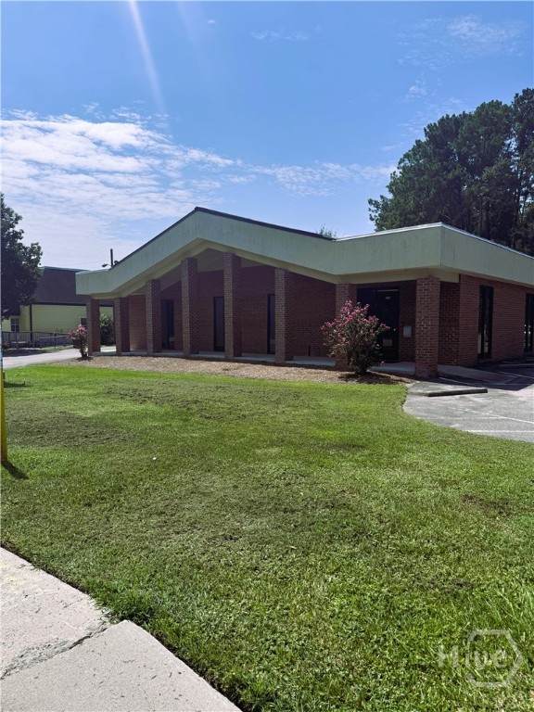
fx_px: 494
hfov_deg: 56.8
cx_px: 267
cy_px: 356
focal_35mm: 24
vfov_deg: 71.6
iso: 80
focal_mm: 6.76
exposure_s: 1/7937
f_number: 1.78
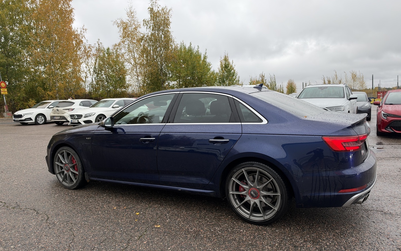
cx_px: 203
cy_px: 135
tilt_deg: -5.0
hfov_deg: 70.4
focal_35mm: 26
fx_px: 284
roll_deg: +3.1
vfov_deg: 47.6
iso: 64
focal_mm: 6.93
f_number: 1.8
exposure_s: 1/349
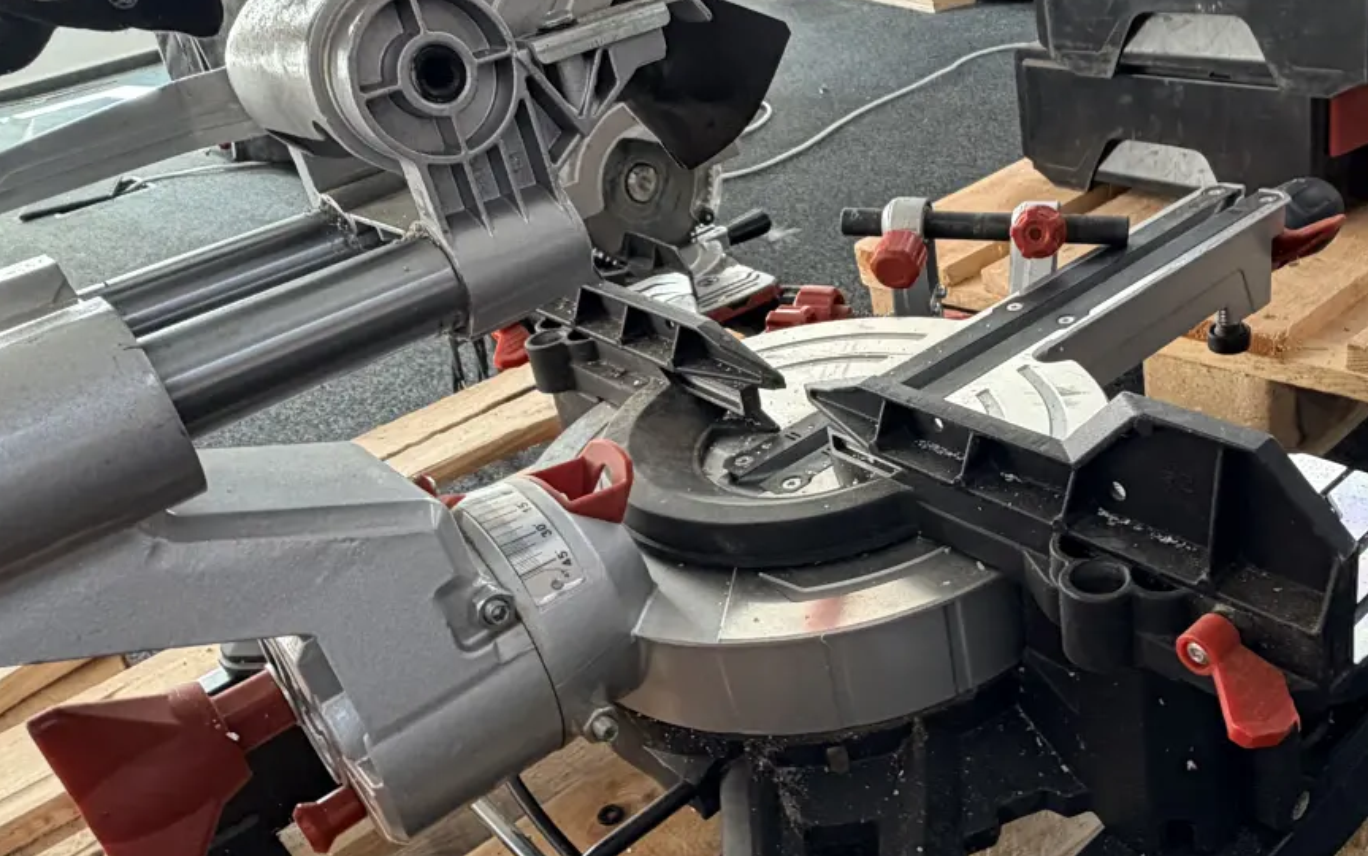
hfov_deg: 57.4
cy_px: 409
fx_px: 1231
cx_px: 859
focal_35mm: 33
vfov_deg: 38.3
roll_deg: +10.6
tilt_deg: -26.6
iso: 250
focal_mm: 2.22
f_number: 2.2
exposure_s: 1/100
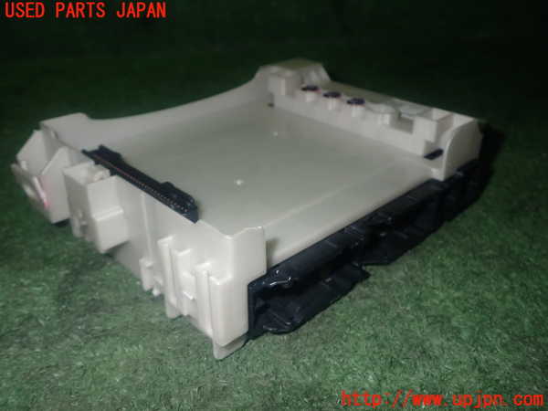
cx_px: 274
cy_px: 206
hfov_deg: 56.8
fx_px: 507
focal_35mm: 32
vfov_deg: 44.2
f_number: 7.1
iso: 200
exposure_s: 1/30
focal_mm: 5.79
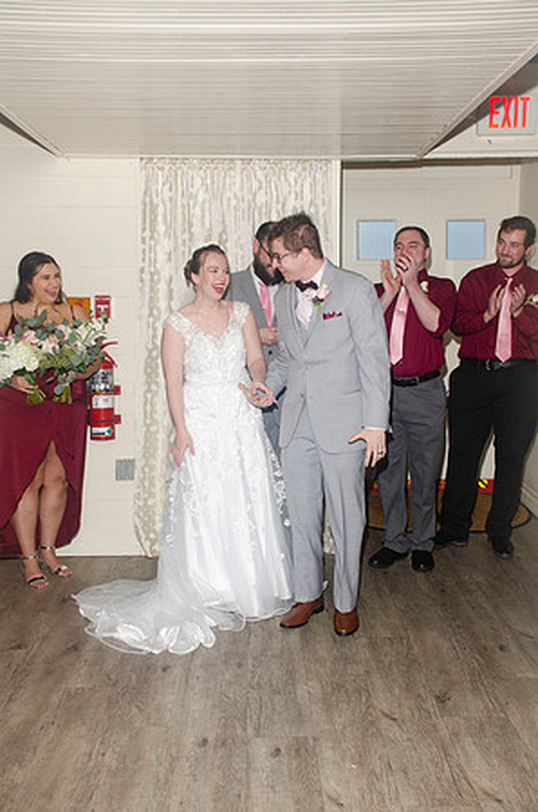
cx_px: 269
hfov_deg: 34.1
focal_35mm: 39
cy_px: 406
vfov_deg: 49.6
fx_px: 878
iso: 400
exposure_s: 1/60
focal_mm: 26
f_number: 5.6
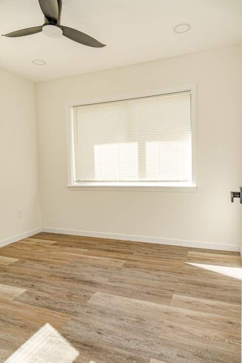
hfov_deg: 53.2
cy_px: 182
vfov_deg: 73.7
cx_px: 121
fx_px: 242
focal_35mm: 24
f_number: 7.1
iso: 500
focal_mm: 24
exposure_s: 1/125
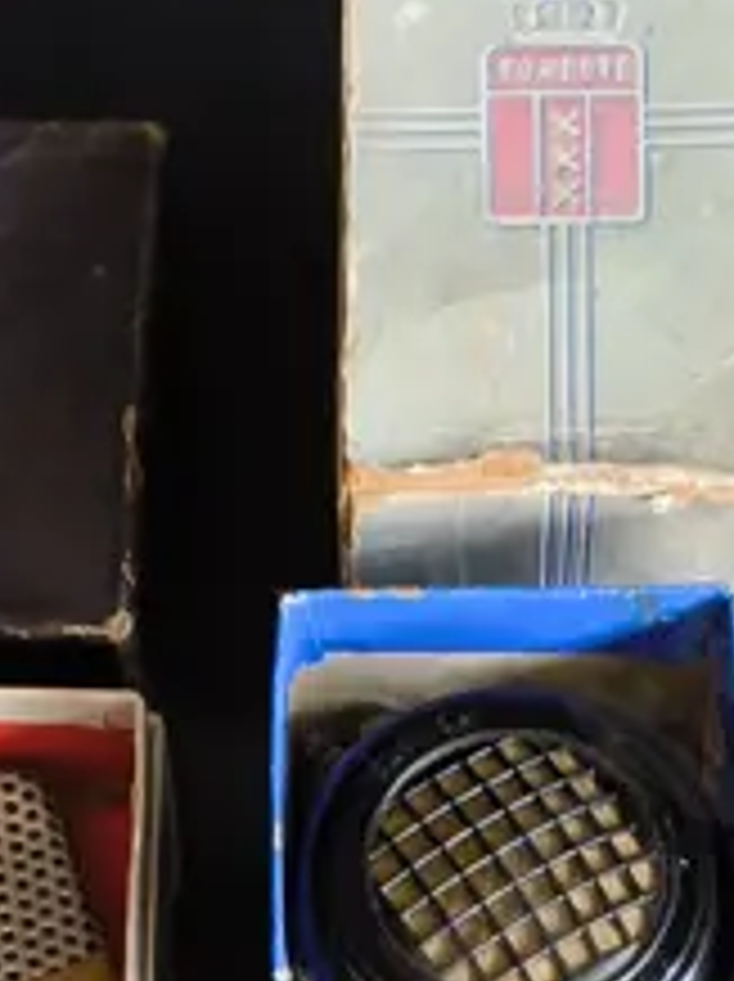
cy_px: 1305
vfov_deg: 14.8
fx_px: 3598
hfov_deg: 11.6
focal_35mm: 127
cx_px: 270
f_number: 2
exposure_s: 1/100
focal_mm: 2.87
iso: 100
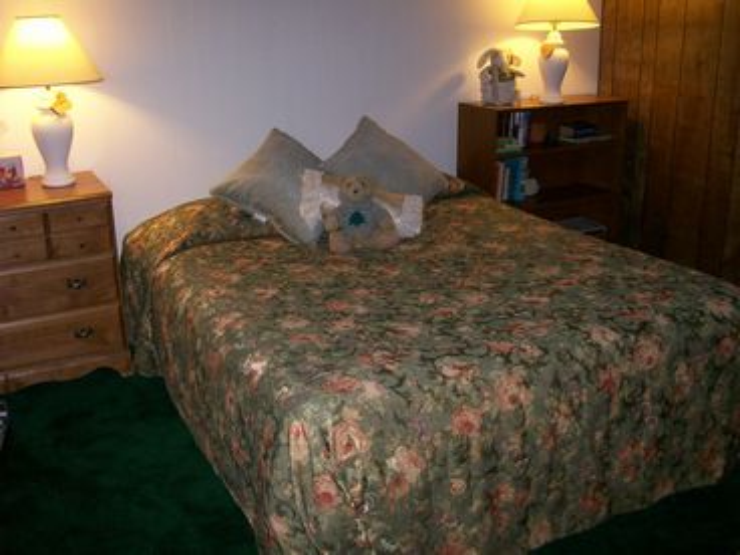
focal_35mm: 36
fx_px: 770
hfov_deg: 51.4
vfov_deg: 39.7
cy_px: 278
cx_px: 370
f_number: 2.7
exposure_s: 1/64
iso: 140
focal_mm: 6
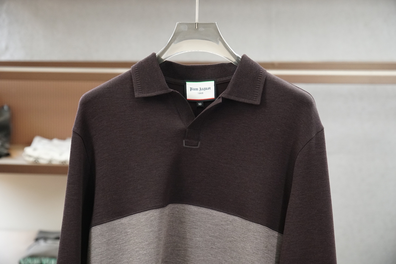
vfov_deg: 17.8
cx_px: 198
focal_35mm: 76
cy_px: 132
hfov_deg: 26.5
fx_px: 841
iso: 1600
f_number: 4
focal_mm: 51
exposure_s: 1/125
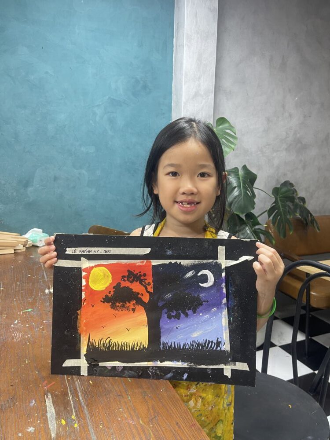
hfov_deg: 53.1
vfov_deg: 67.3
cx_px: 165
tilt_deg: -11.4
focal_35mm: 26
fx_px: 330
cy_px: 220
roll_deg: -1.1
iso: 80
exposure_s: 1/50
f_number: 1.6
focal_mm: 5.1
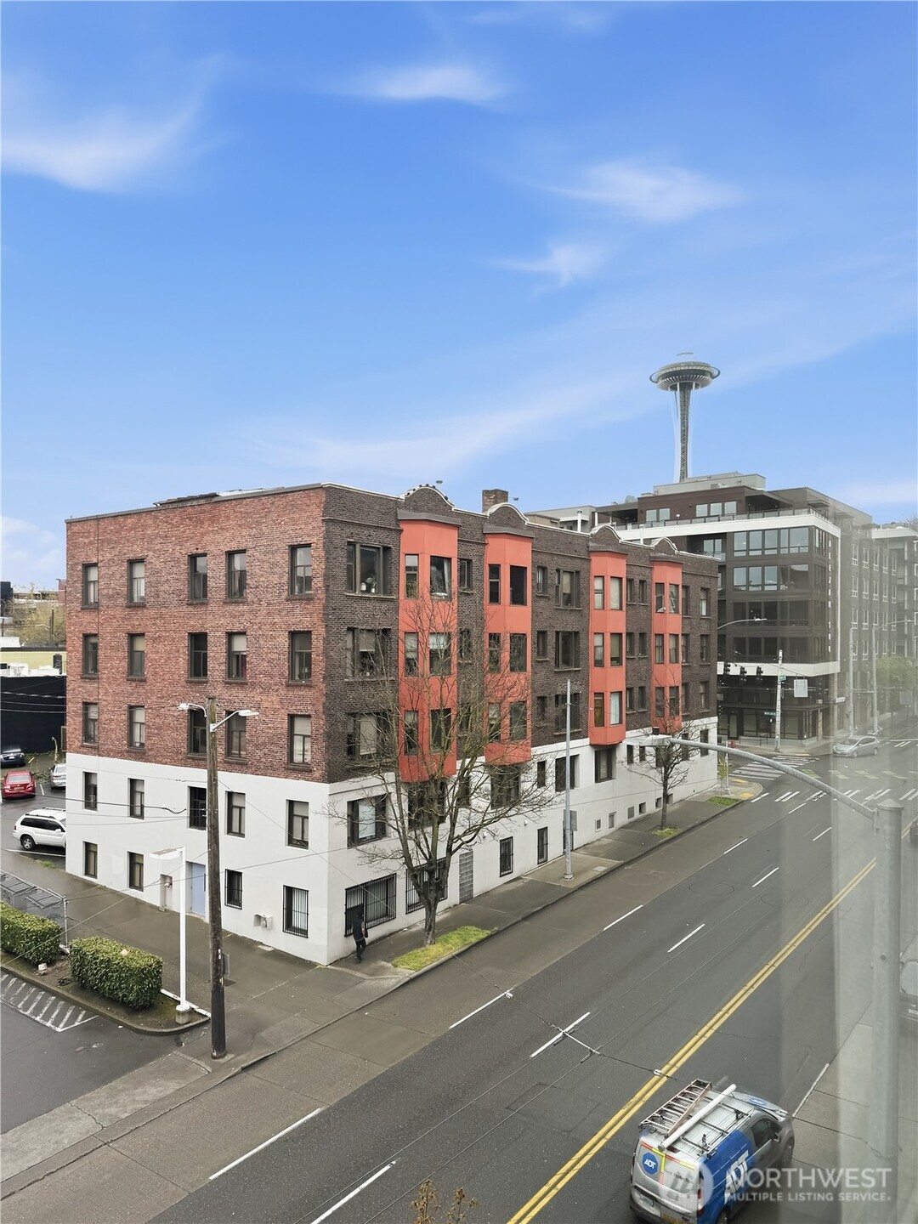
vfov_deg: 71.6
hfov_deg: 56.8
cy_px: 612
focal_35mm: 24
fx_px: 849
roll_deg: +1.4
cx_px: 459
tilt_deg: +1.8
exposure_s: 1/1005
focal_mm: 6.8
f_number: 1.8
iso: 80
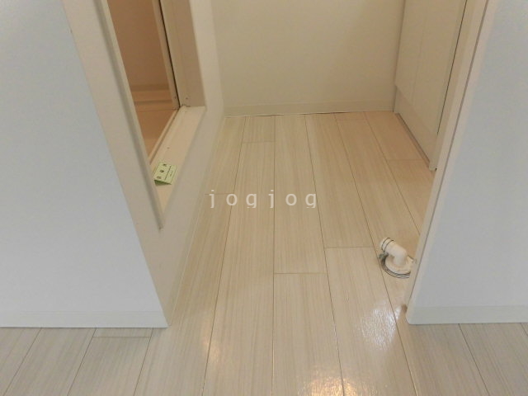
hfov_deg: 71.6
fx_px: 366
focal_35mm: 24
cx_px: 264
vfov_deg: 56.8
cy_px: 198
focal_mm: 4.3
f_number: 3.1
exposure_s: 1/60
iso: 200
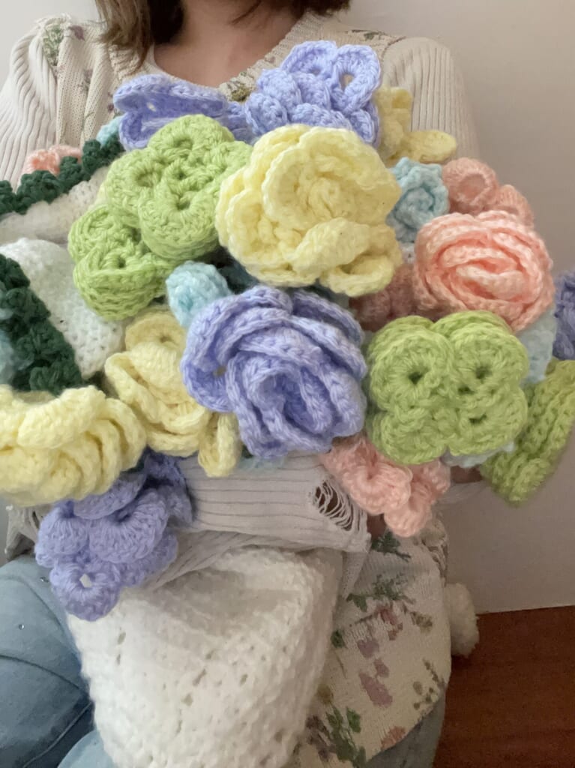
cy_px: 384
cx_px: 288
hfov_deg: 58.8
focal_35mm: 23
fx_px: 510
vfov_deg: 74.0
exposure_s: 1/28
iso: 800
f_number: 2.2
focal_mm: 2.71
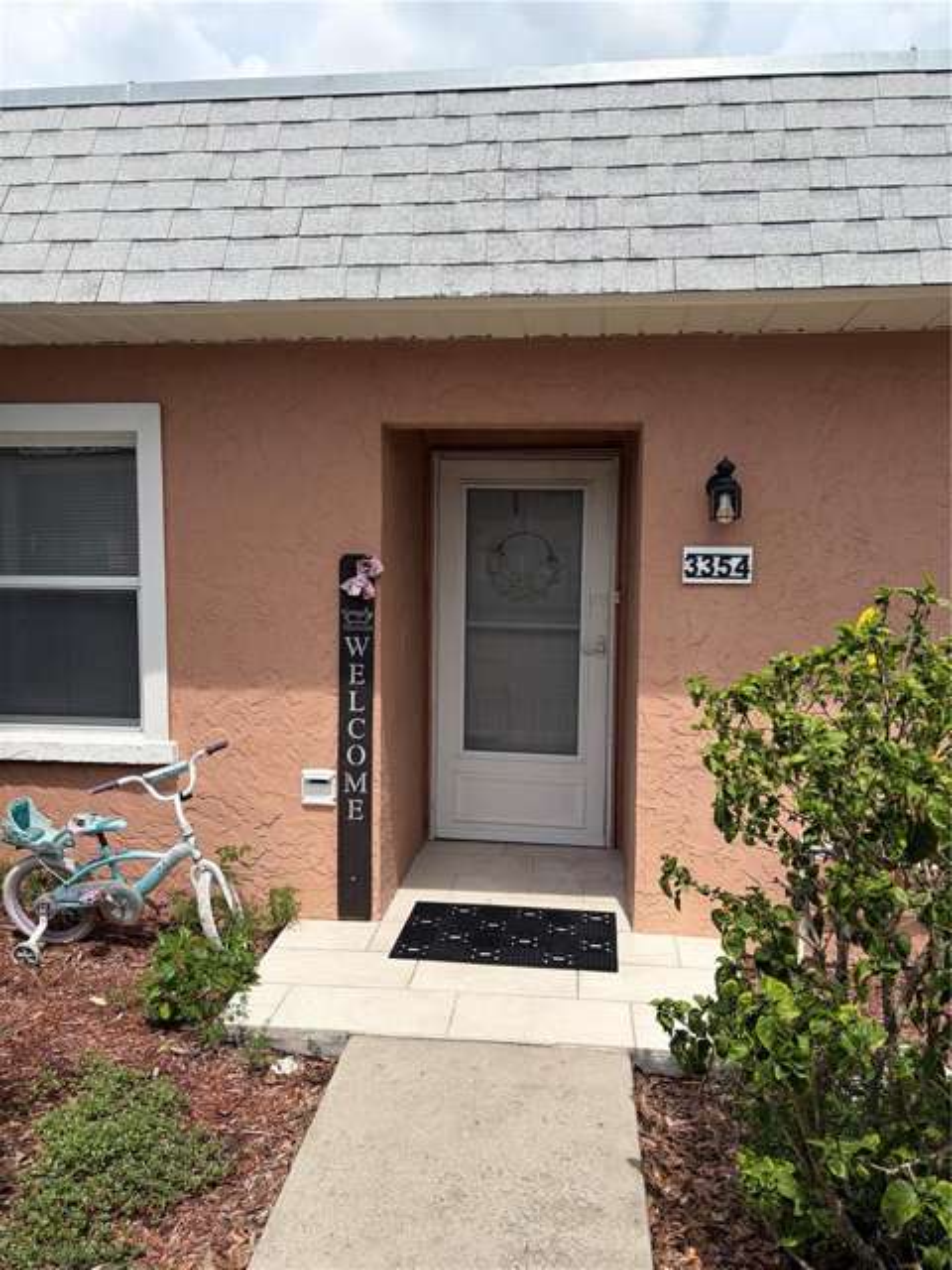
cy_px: 635
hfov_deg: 53.1
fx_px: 953
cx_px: 476
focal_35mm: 26
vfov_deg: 67.3
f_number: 1.6
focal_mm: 5.96
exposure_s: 1/4065
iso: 50
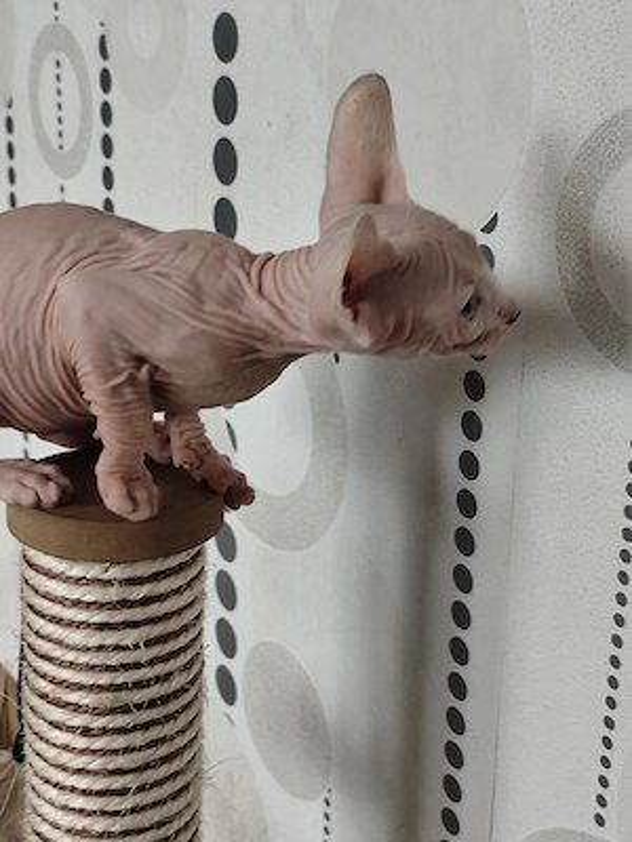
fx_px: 1290
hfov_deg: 27.5
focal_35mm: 53
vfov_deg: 36.2
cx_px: 316
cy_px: 421
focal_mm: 6.19
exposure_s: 1/50
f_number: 1.65
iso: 320
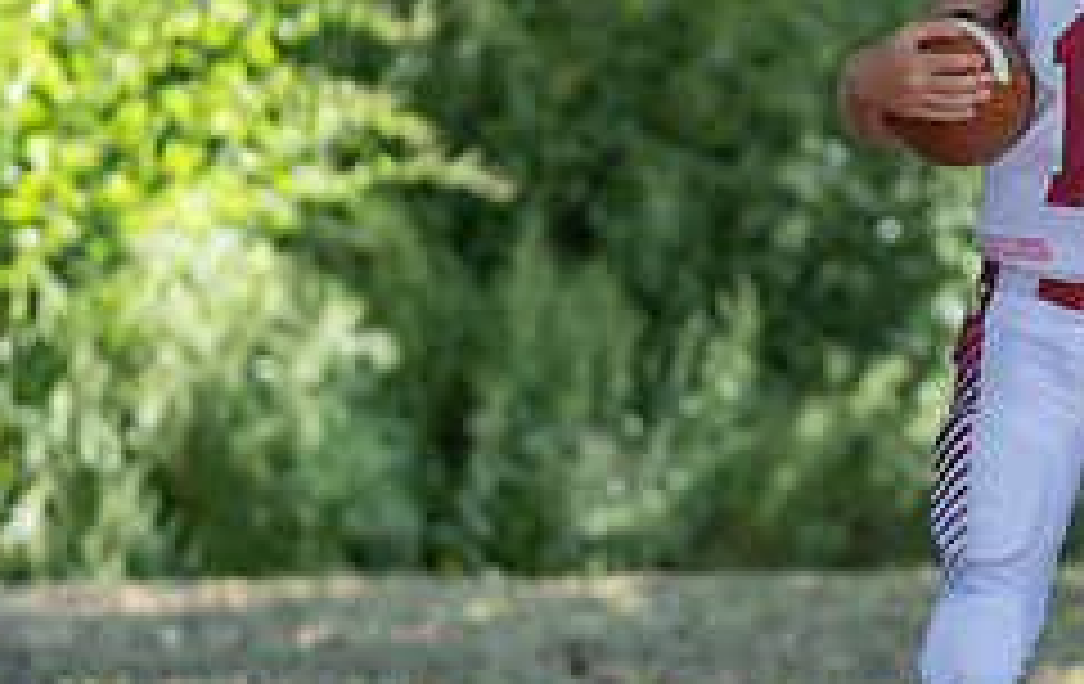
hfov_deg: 10.3
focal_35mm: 202
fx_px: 5983
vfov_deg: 6.5
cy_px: 176
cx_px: 1115
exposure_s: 1/320
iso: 160
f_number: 2.8
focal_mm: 78
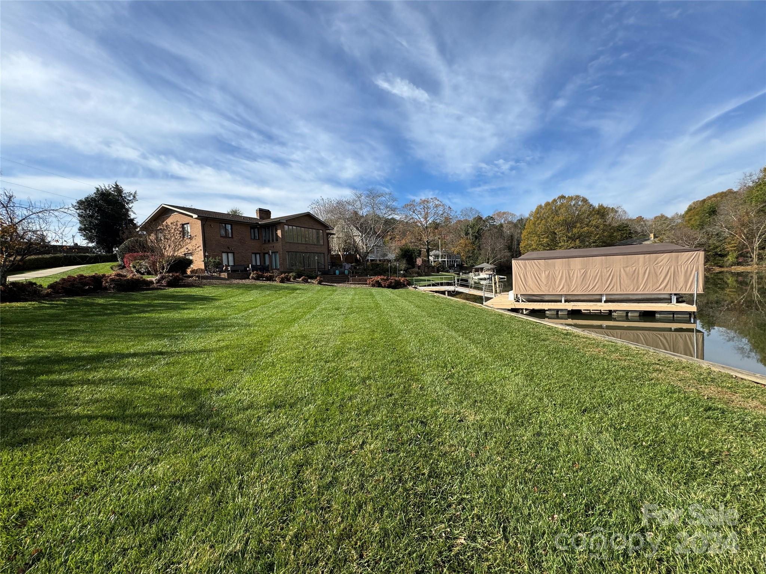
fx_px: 310
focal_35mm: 14
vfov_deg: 85.7
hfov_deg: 102.1
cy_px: 287
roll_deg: +2.5
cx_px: 383
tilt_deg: -3.0
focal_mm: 2.22
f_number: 2.2
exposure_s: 1/1672
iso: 50
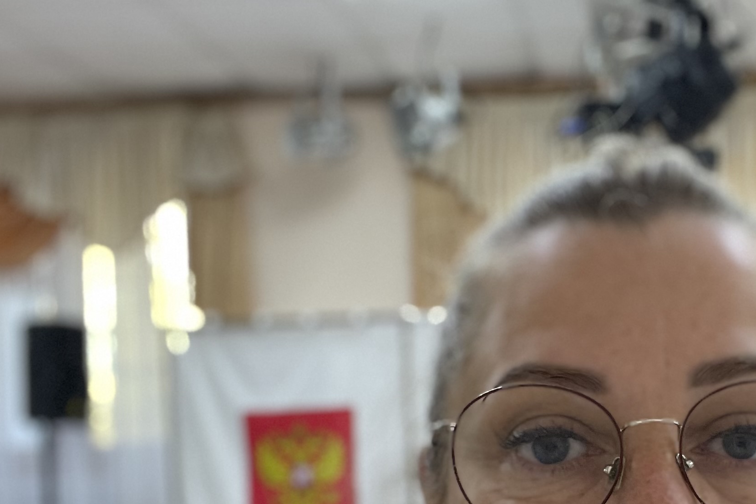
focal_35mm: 58
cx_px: 612
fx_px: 1218
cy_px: 452
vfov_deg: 22.8
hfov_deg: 33.4
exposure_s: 1/50
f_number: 2.2
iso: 200
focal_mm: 2.71
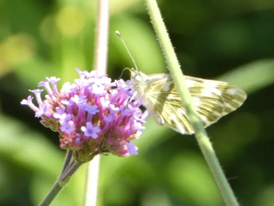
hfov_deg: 3.7
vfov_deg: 2.8
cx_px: 137
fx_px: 4203
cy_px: 103
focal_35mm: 531
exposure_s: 1/100
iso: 250
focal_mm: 95.2
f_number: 5.6
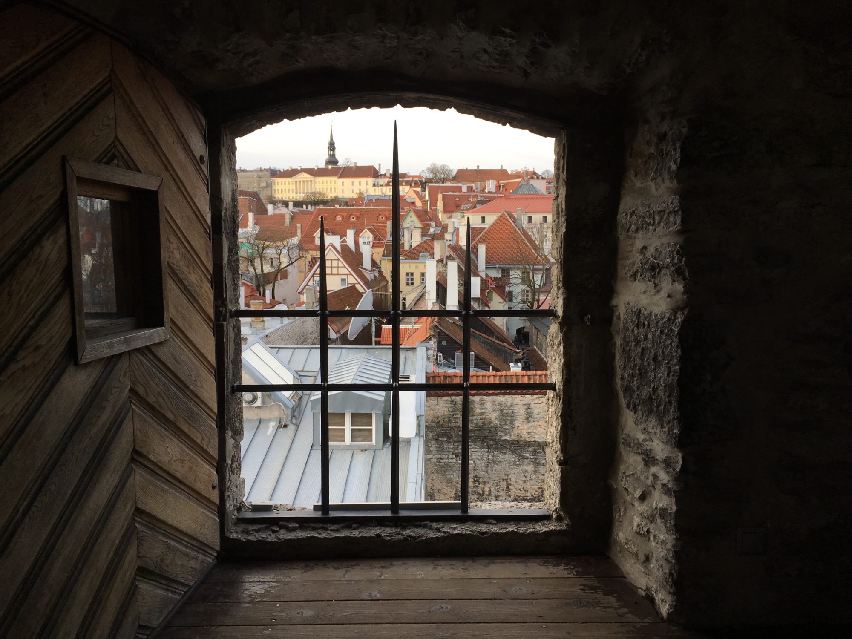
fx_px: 714
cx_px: 426
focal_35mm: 29
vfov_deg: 48.2
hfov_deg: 61.7
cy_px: 320
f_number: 2.2
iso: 25
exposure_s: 1/184
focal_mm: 4.15
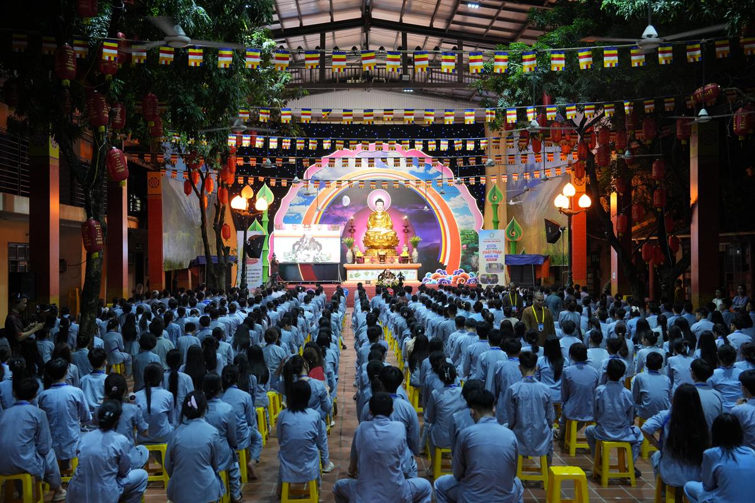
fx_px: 839
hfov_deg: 48.5
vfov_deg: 33.4
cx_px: 378
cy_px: 252
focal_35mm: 40
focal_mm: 40
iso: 1600
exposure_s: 1/125
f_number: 4
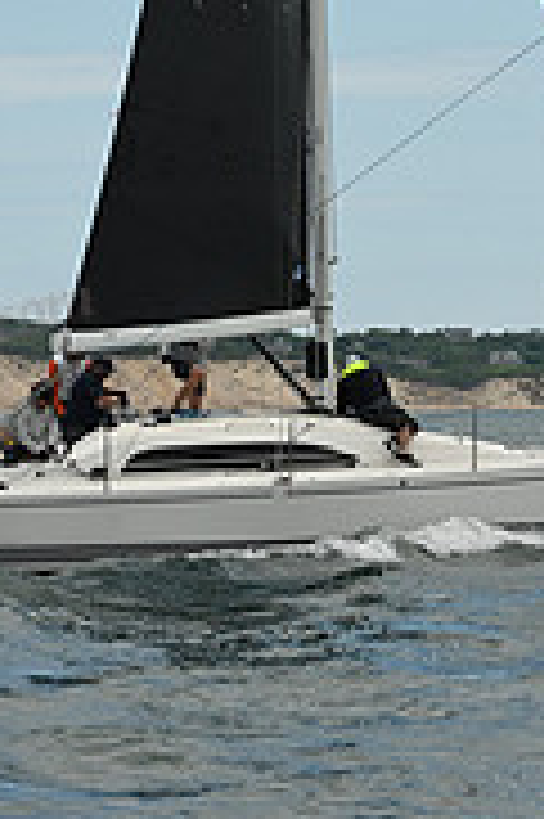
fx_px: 7244
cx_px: 326
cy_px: -387
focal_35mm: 319
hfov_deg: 4.3
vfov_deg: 6.4
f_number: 9
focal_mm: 100
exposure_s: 1/1000
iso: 320
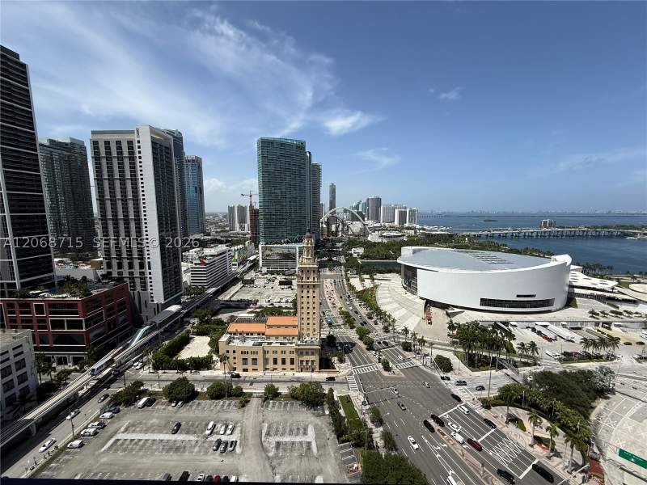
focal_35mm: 14
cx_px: 324
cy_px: 242
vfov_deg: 85.7
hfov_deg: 102.1
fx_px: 262
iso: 50
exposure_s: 1/3460
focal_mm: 2.22
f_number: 2.2
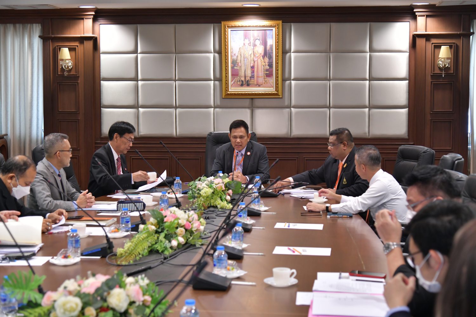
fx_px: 820
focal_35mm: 62
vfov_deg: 21.9
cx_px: 238
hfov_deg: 32.4
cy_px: 158
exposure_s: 1/80
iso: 1600
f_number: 4.5
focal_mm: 62
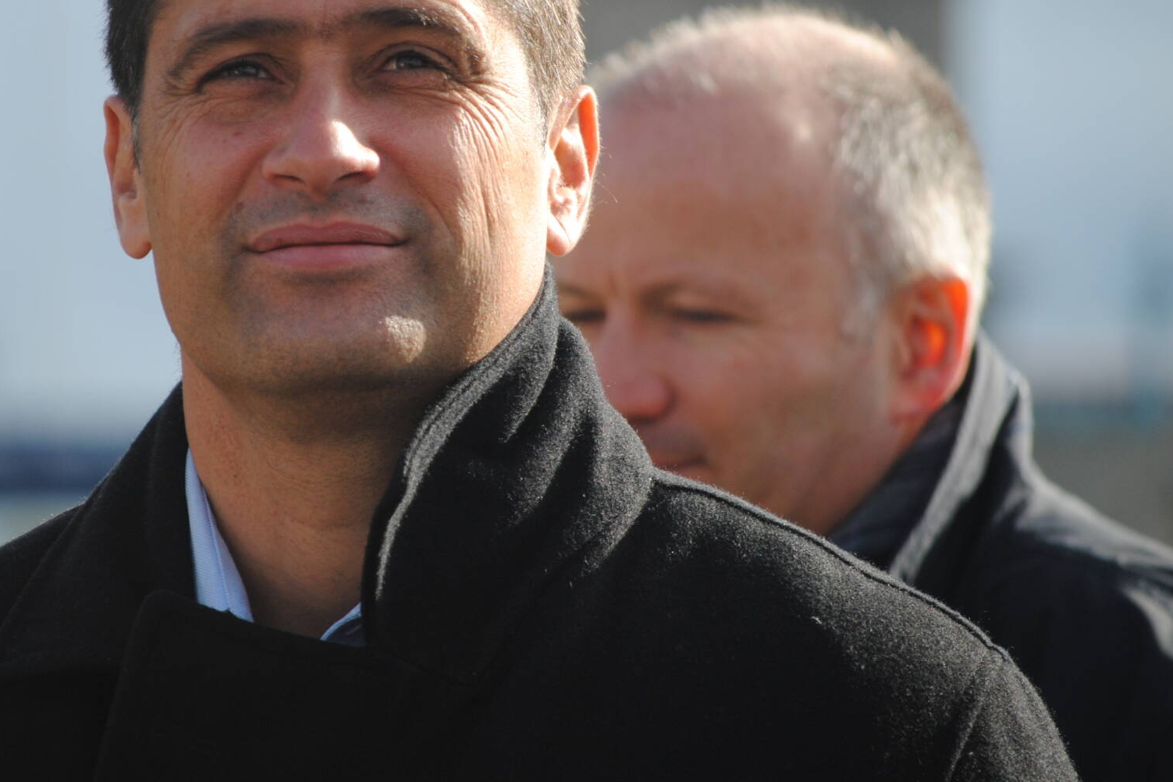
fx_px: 10002
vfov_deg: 4.5
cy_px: 256
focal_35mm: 307
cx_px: 460
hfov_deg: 6.7
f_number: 5
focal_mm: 150
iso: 200
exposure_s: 1/640
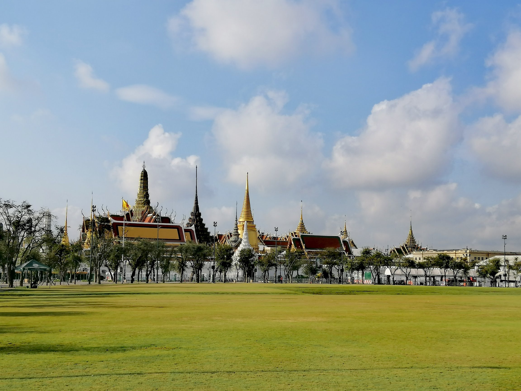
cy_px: 196
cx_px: 260
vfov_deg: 30.9
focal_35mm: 47
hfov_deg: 40.4
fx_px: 707
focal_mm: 3.81
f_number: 2.2
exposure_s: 1/1130
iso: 50
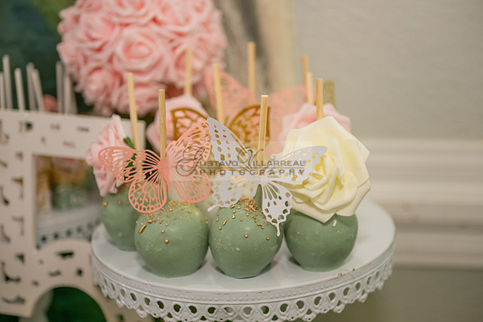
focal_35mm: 55
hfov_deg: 36.2
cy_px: 161
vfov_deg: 24.6
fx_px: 738
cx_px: 242
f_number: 2.8
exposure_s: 1/100
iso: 640
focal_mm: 55
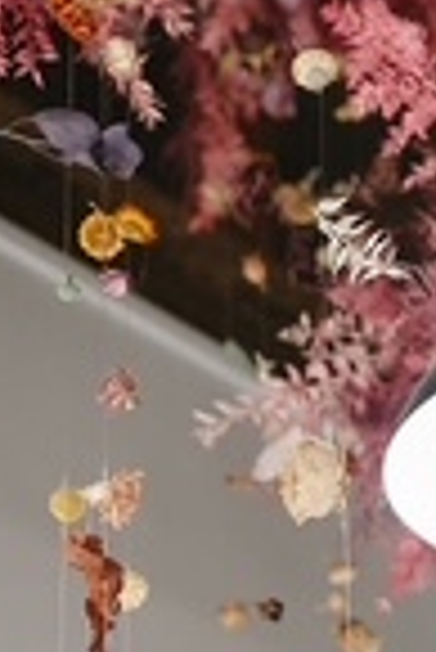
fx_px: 2791
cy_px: 706
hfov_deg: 8.9
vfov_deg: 13.1
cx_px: 324
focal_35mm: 154
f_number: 2
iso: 250
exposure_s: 1/400
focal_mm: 35
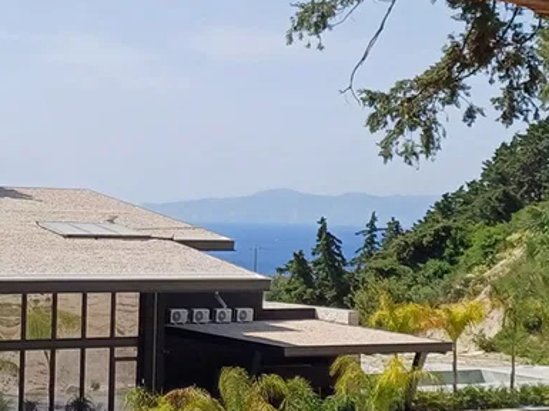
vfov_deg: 16.2
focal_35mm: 91
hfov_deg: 21.4
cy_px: 176
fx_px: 1442
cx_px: 161
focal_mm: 4.65
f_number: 1.8
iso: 50
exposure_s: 1/1353
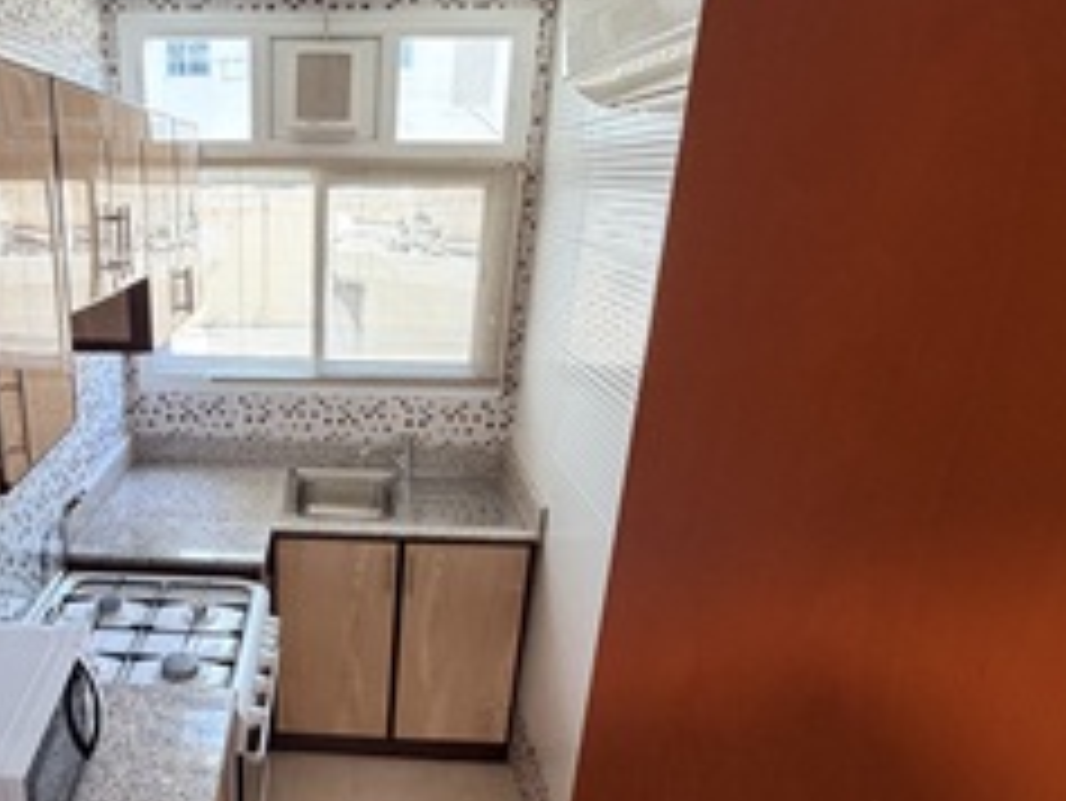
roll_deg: +0.0
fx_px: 832
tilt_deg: -20.1
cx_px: 290
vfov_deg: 51.0
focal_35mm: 27
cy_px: 493
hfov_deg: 62.2
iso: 320
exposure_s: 1/50
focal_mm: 2.22
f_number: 2.2
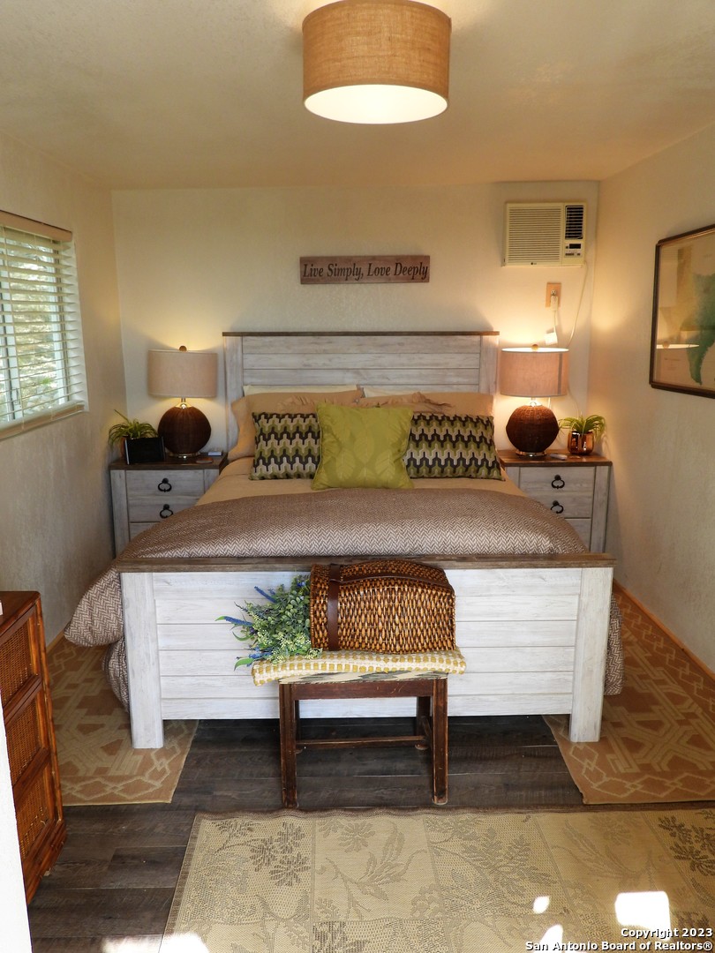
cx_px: 358
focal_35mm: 26
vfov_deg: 67.3
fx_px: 716
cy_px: 476
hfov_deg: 53.1
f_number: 2.8
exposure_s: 1/100
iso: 100
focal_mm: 4.7
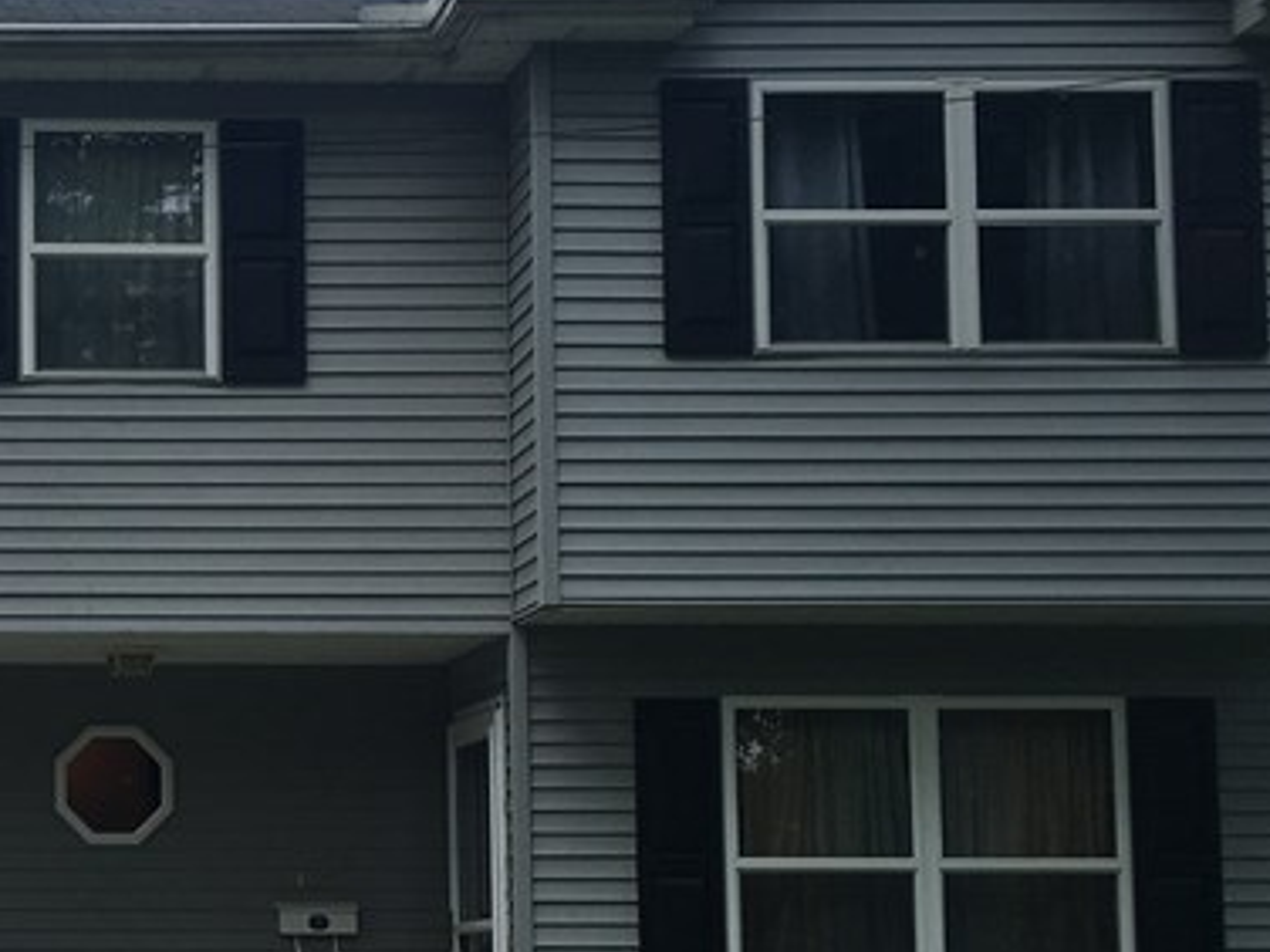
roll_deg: -0.2
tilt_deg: +4.7
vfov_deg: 18.5
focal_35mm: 79
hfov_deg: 23.3
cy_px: 766
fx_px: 2898
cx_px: -111
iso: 25
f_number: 2.2
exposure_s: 1/938
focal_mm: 4.15
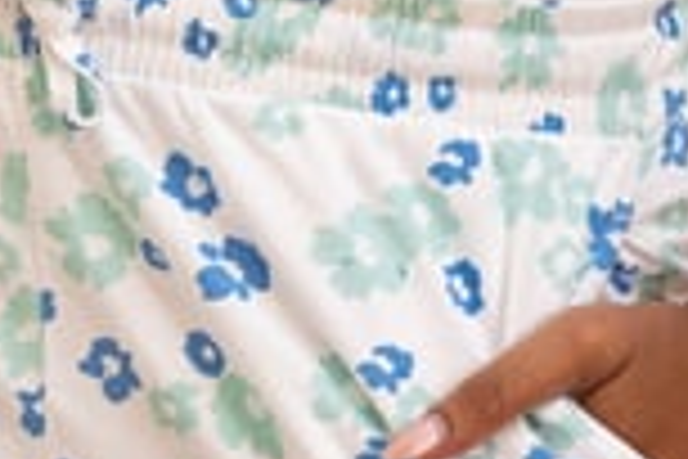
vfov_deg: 3.7
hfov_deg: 5.6
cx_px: 337
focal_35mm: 367
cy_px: 351
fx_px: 7013
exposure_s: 1/200
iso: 1000
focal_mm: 85
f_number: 4
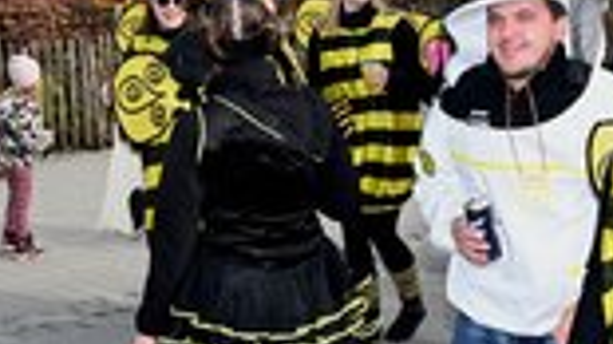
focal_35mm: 97
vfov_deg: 12.4
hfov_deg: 21.3
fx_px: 1576
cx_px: 12
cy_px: 285
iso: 1000
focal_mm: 36
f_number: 16
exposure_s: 1/200
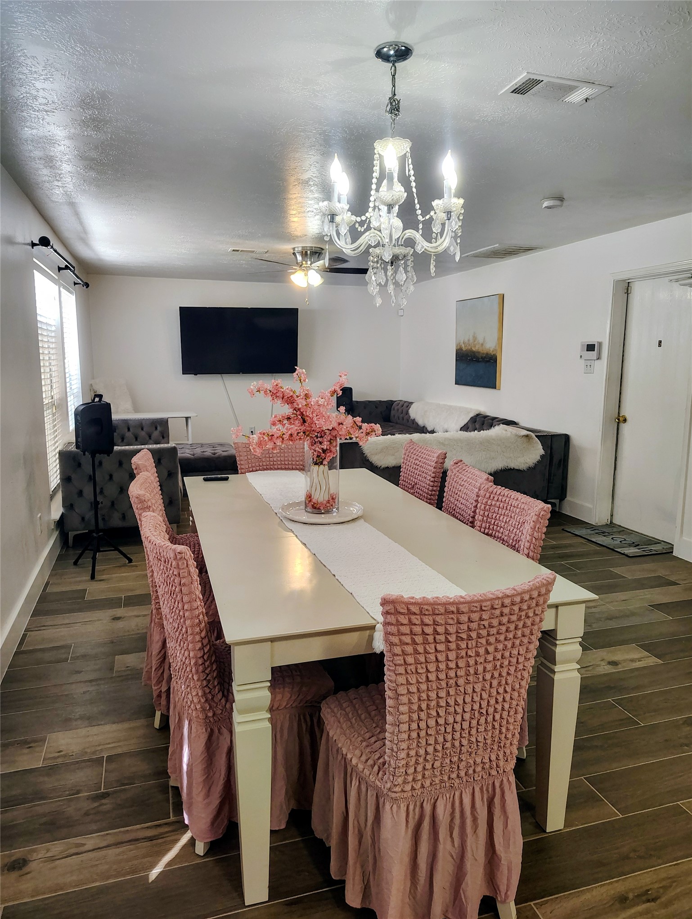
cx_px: 346
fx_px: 638
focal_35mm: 24
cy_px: 460
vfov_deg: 71.5
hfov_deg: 56.9
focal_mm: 5.56
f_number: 1.8
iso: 913
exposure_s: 1/120
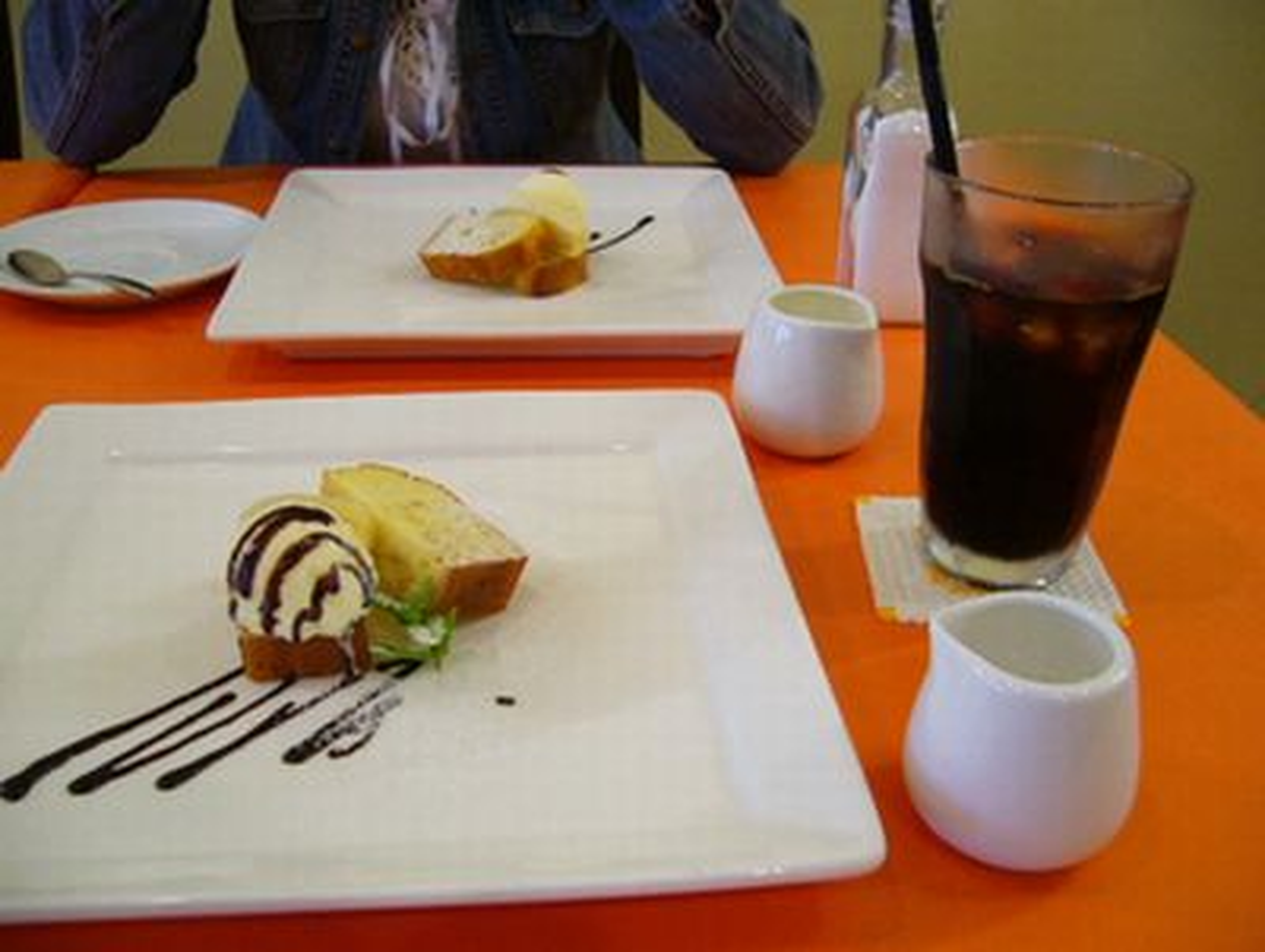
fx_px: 1281
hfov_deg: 52.6
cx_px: 632
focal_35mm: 35
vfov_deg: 40.8
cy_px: 476
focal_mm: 5.8
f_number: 2.8
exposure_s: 1/15
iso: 160
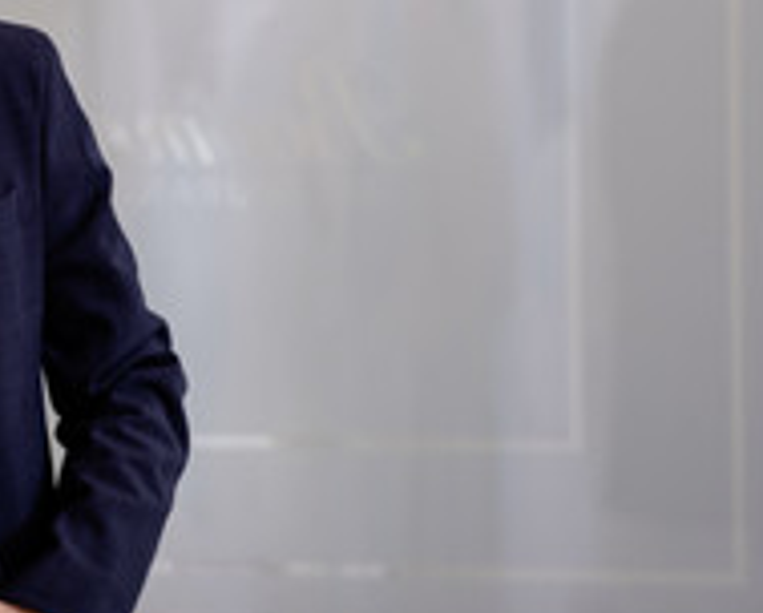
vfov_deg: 3.8
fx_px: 9187
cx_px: -174
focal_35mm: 406
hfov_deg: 4.7
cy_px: 115
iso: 200
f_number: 1.8
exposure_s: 1/250
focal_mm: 85
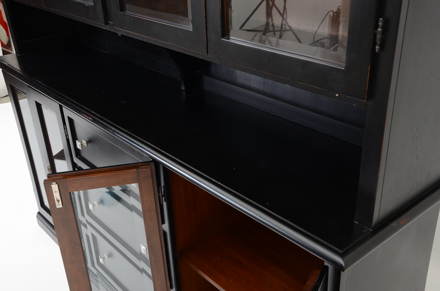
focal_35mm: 39
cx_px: 220
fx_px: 476
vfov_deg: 34.1
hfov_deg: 49.6
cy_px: 146
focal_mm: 26
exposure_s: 1/160
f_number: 7.1
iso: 250
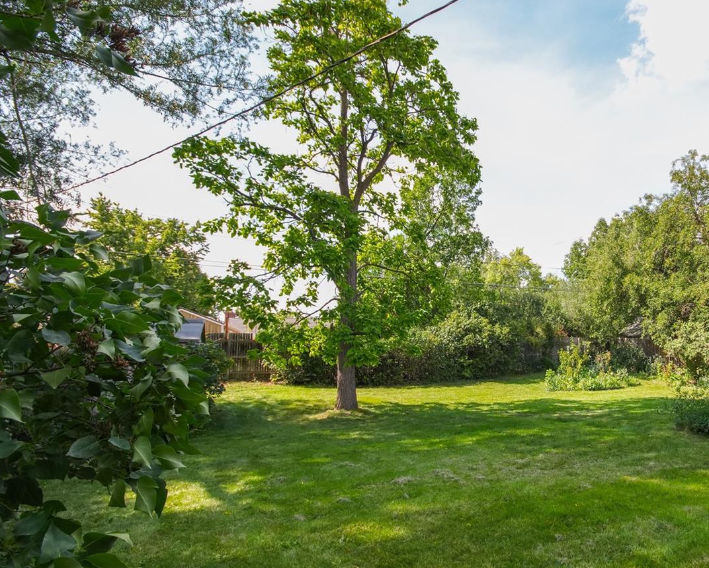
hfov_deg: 73.9
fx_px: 441
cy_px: 292
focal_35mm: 21
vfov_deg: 65.5
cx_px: 502
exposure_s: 1/500
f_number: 8
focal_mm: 10
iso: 800
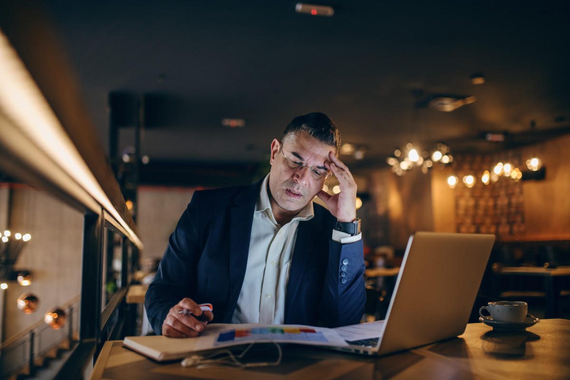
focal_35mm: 35
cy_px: 190
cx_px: 285
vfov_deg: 37.9
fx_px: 554
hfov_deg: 54.4
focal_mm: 35
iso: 1000
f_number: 1.4
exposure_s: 1/100
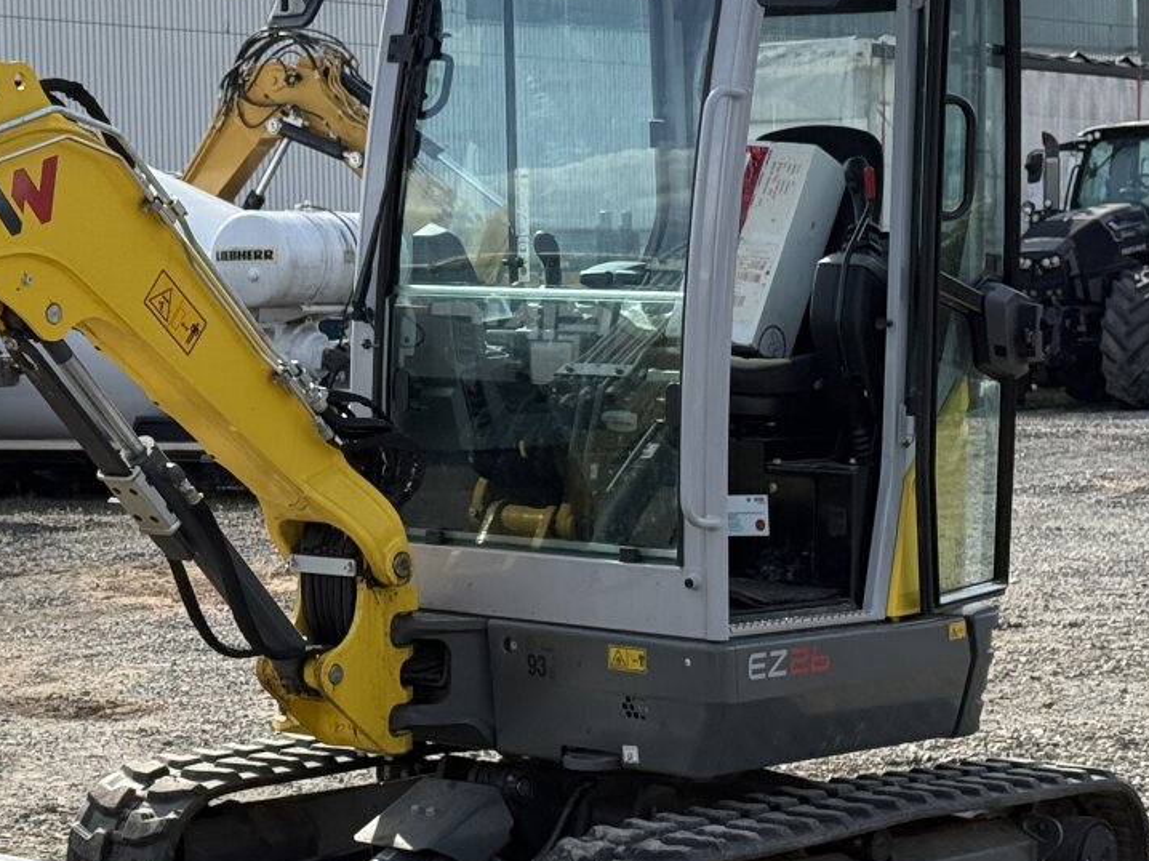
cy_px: 463
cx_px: 246
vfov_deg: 13.8
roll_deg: +1.2
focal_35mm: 107
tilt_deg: -1.4
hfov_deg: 18.2
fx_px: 3550
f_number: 1.78
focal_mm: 6.76
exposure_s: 1/4329
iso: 100
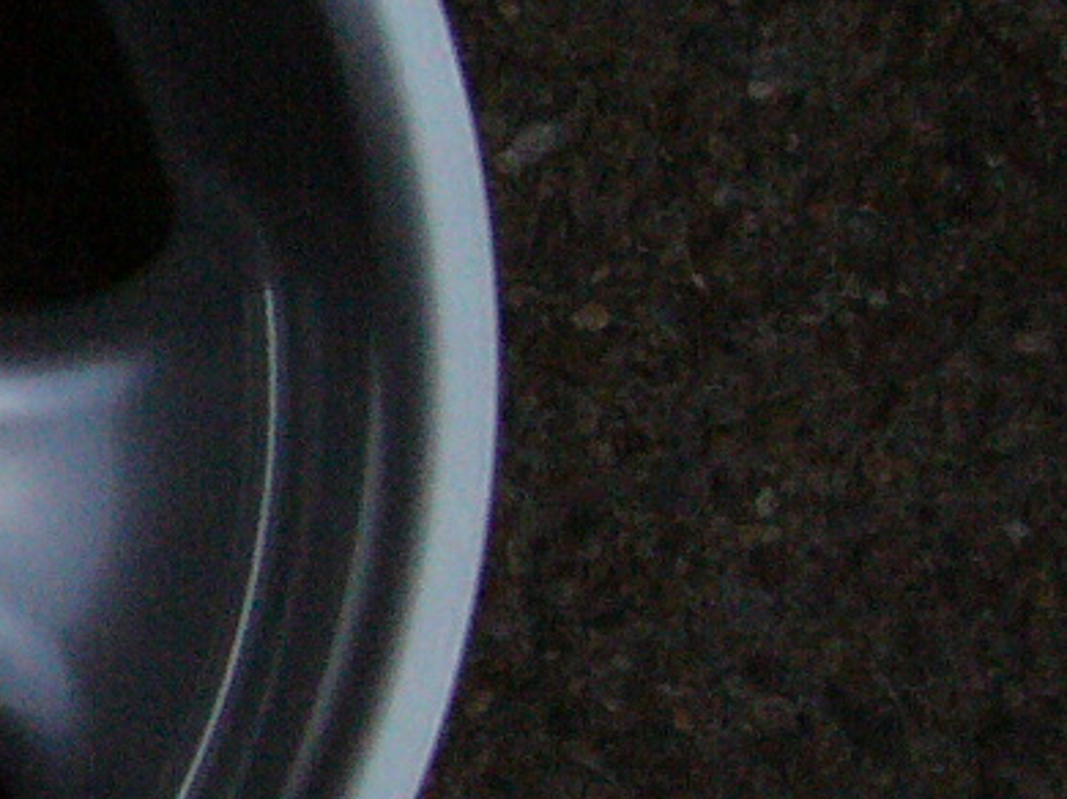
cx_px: -555
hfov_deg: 15.7
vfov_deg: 12.9
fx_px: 3543
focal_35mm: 115
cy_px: 391
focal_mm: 5.8
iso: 400
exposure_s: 1/1600
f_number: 5.6
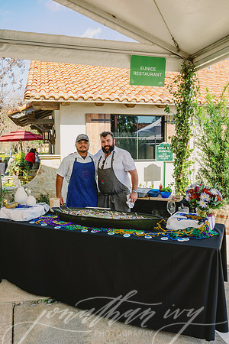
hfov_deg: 43.0
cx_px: 114
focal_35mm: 30
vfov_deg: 61.1
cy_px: 172
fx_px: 291
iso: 125
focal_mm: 30.5
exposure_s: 1/200
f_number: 5.6
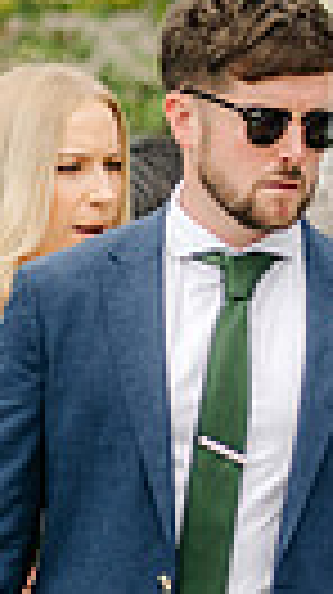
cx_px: 279
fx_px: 7113
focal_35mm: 452
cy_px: 405
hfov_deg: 2.7
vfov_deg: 4.8
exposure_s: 1/1250
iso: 100
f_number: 2
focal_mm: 85
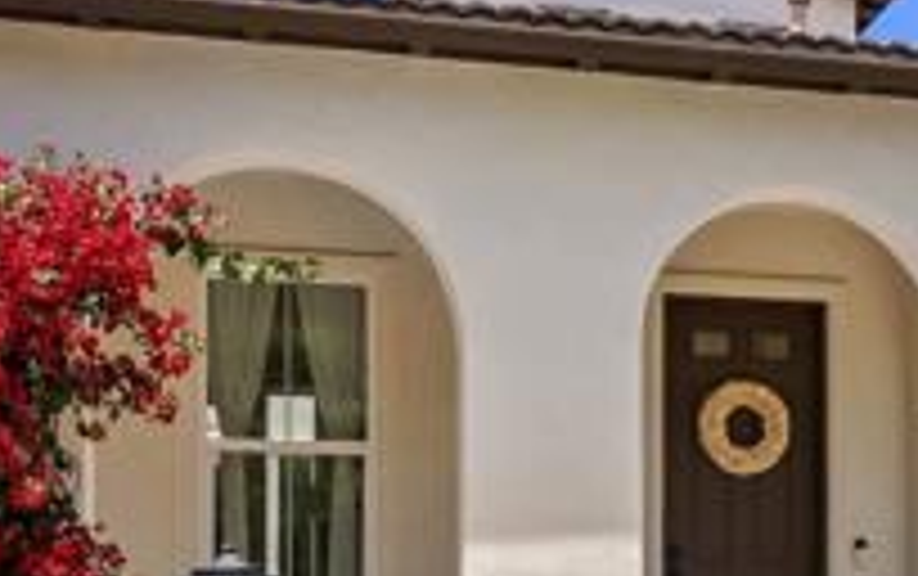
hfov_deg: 30.8
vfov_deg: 19.8
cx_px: 783
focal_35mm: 64
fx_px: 1603
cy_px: 572
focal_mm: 20
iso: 500
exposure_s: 1/500
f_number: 8
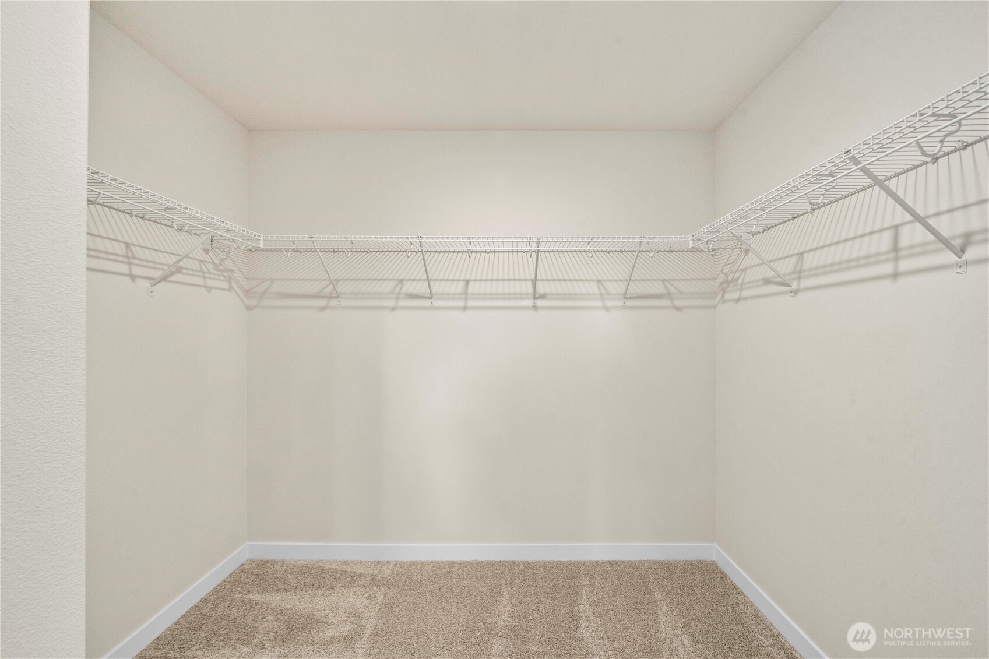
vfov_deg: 85.4
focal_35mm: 13
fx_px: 357
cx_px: 494
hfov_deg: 108.3
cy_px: 330
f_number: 8
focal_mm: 13
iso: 640
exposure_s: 1/60
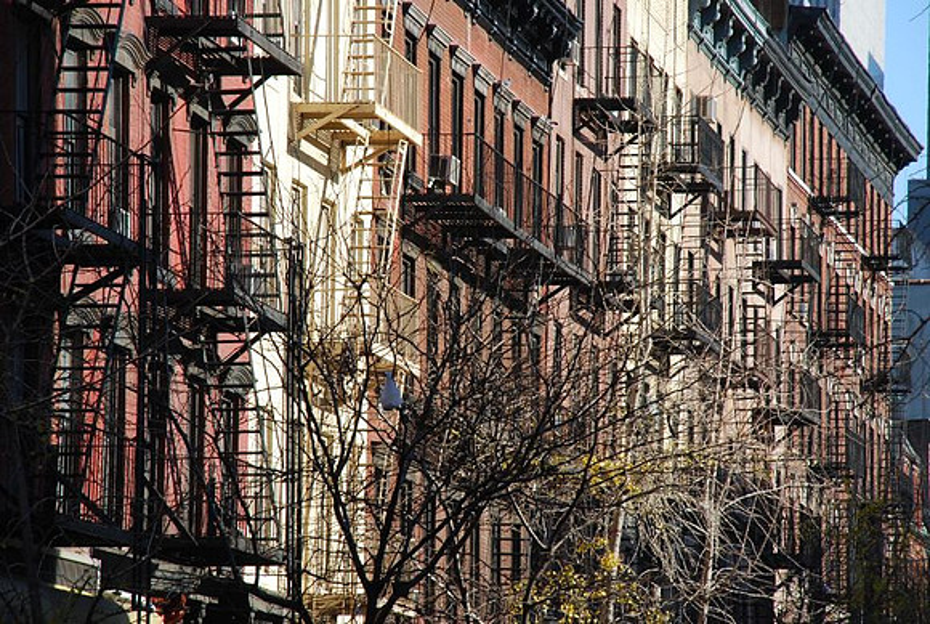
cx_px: 465
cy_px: 312
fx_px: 5241
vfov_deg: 6.8
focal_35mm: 202
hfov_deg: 10.1
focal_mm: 135
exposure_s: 1/160
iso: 200
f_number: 9
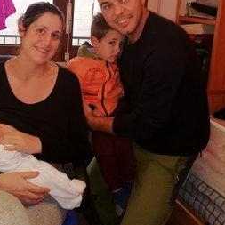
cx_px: 89
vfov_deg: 33.6
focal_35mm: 50
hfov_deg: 33.9
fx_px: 368
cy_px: 66
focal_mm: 3.21
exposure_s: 1/33.3
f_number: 2.2
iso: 200
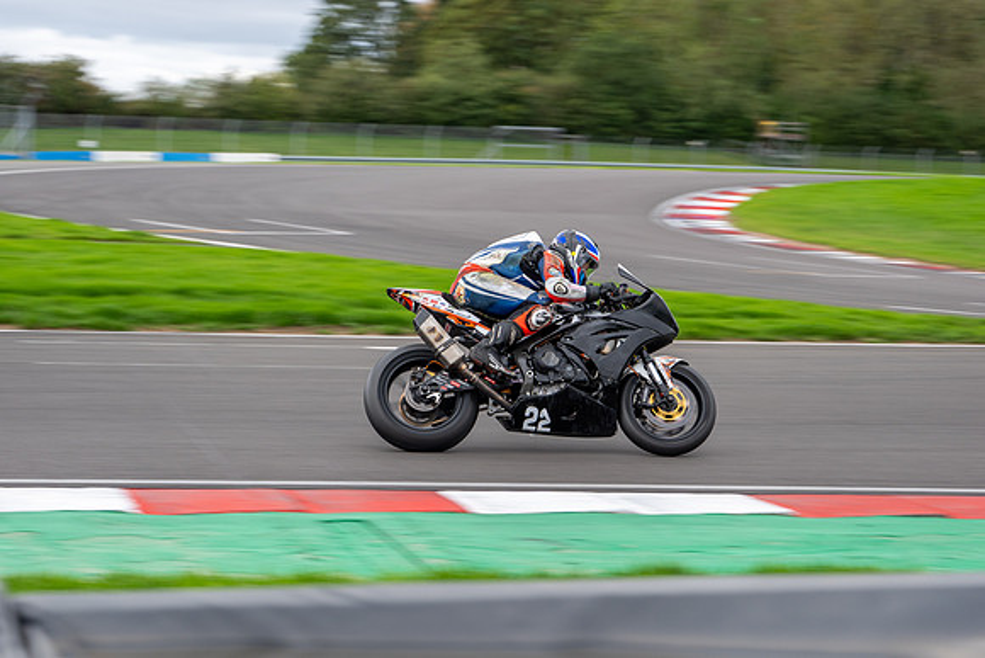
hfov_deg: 20.4
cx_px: 493
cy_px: 329
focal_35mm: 100
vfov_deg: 13.7
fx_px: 2739
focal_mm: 100
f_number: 5
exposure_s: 1/400
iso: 400
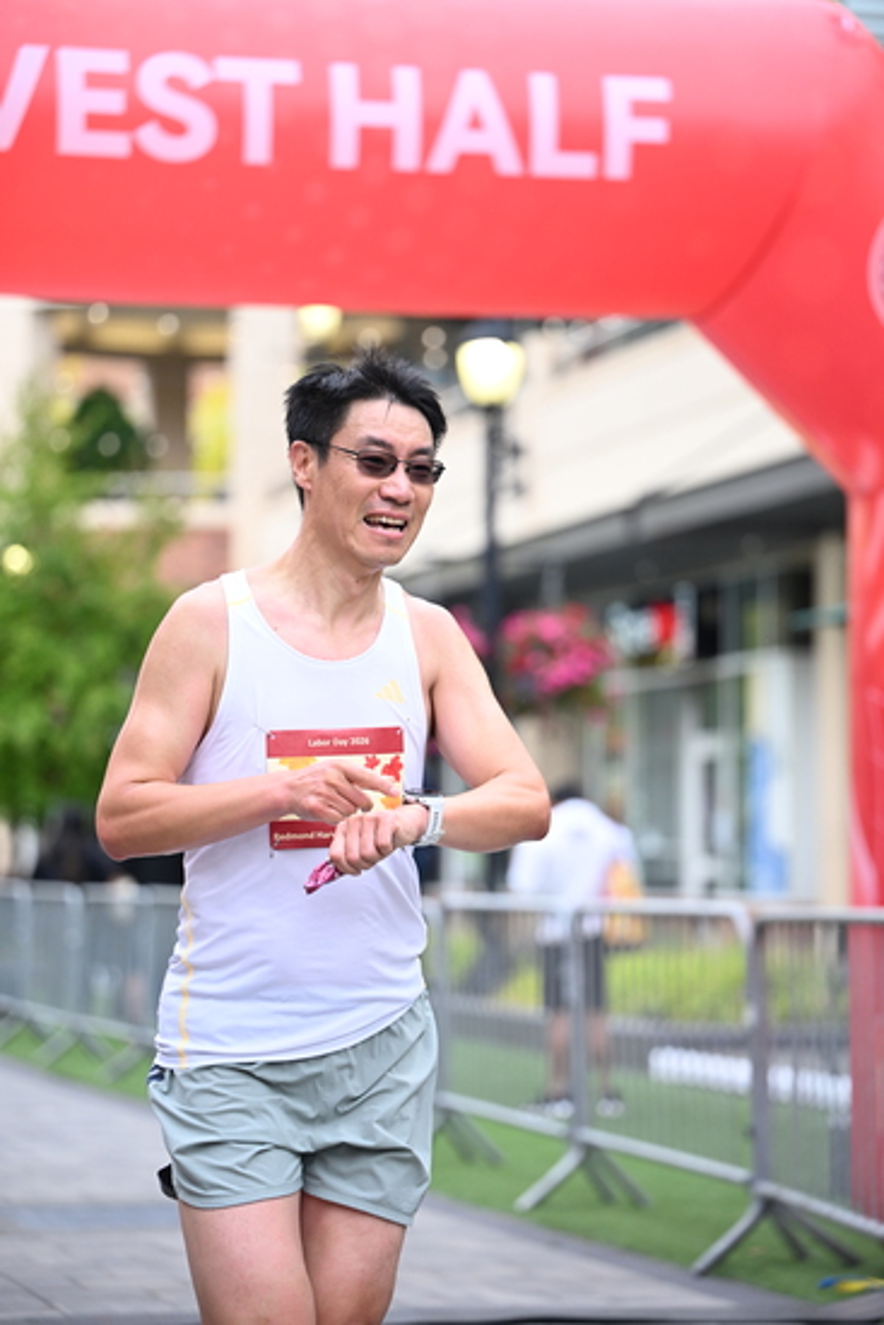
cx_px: 442
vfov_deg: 19.6
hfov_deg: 13.2
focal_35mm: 104
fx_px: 3828
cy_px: 662
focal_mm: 104
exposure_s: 1/1250
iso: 1000
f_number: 2.8
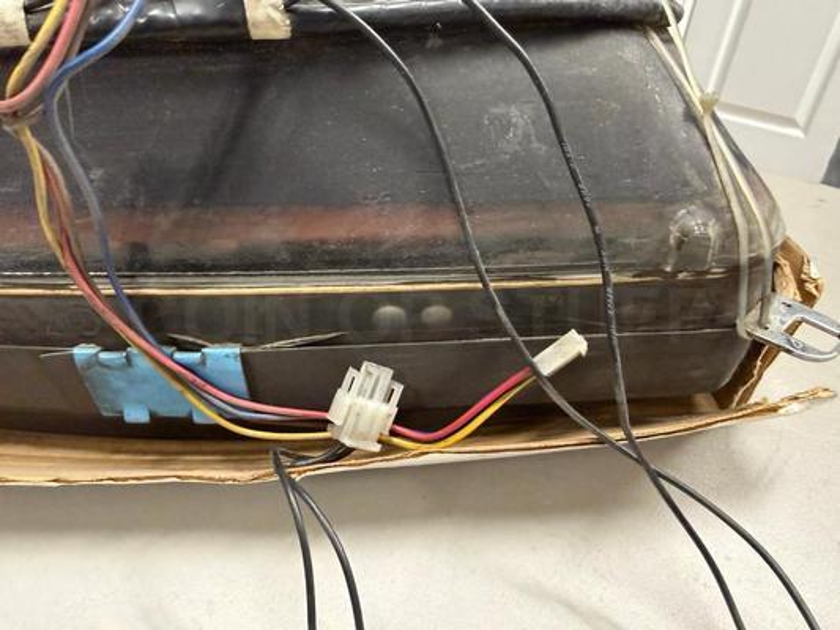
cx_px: 420
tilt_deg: -38.6
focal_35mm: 24
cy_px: 315
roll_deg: +0.1
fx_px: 583
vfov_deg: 56.8
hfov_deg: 71.6
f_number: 2.2
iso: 800
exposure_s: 1/120
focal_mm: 2.22
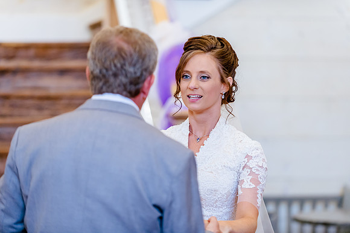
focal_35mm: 140
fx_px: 1360
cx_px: 175
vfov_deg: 9.8
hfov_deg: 14.7
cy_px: 116
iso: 2000
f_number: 2.8
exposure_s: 1/500
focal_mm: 140
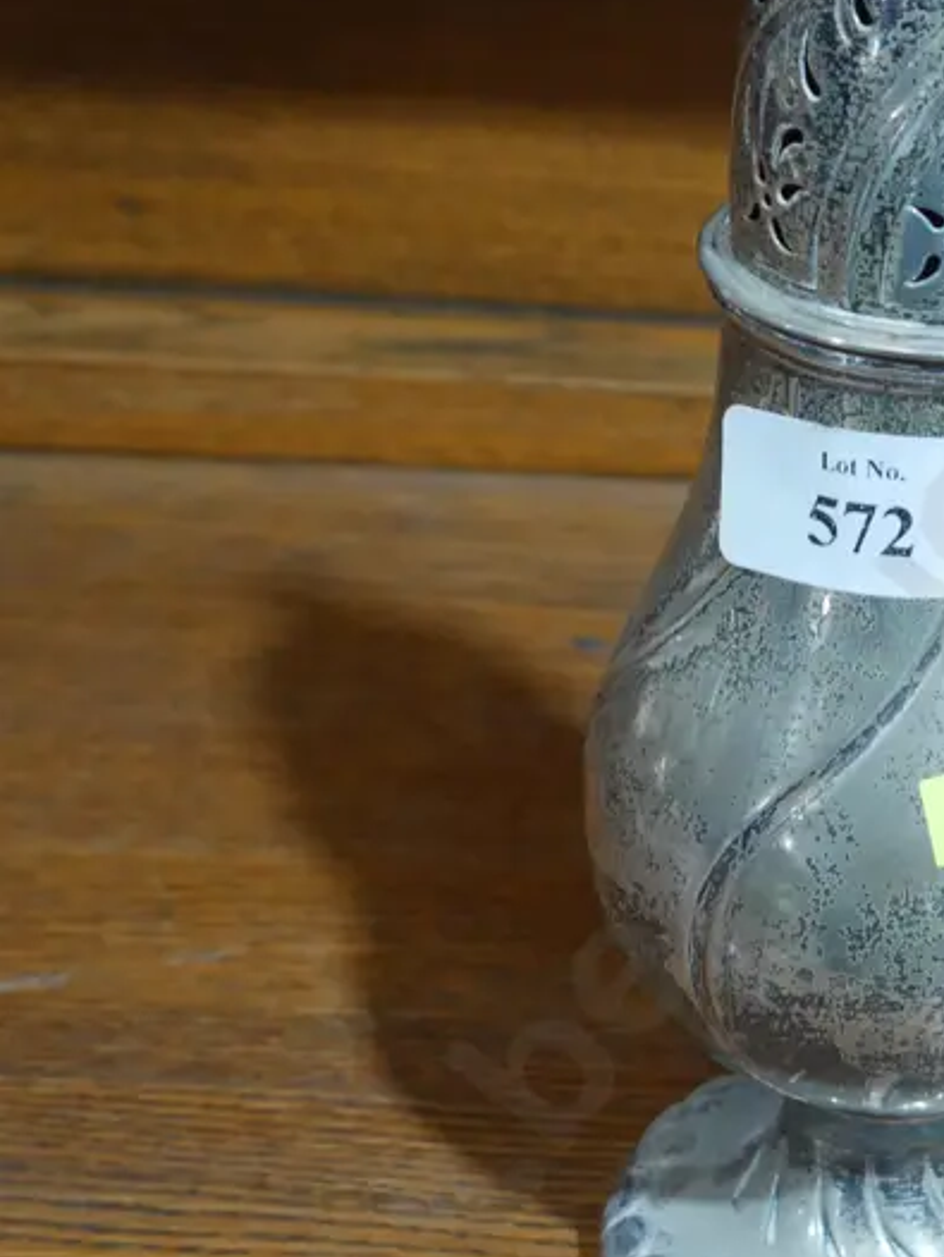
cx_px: 914
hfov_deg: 13.4
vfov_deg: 18.0
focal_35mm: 109
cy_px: 595
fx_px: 3960
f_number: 5.3
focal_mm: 28
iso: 1000
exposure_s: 1/60
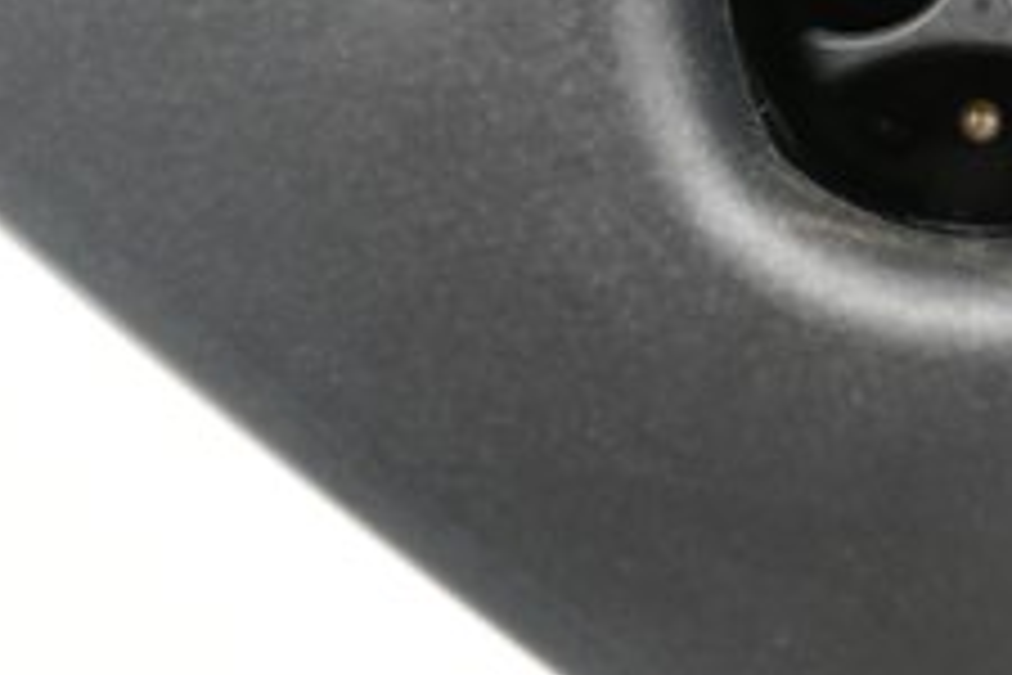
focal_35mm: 71
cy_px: -22
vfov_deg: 18.6
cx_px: 954
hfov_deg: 27.2
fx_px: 1996
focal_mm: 25
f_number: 2.8
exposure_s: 1/30
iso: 200
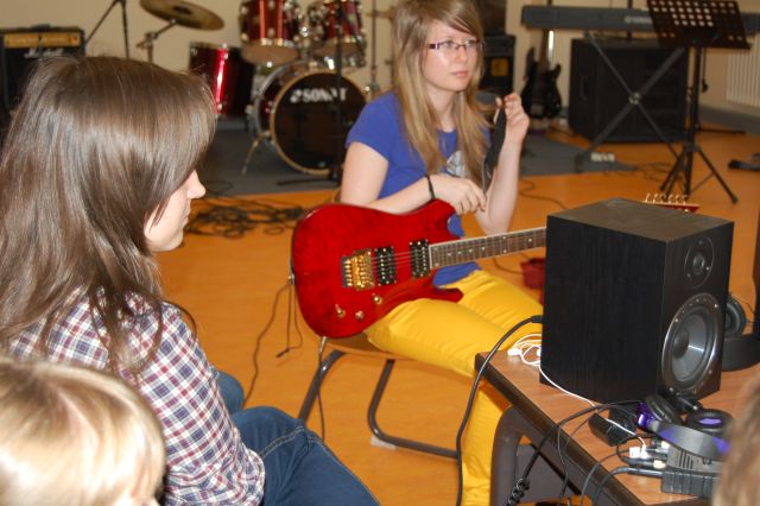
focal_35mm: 60
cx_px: 380
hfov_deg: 33.4
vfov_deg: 22.6
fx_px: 1266
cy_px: 253
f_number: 5
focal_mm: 40
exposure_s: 1/60
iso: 400
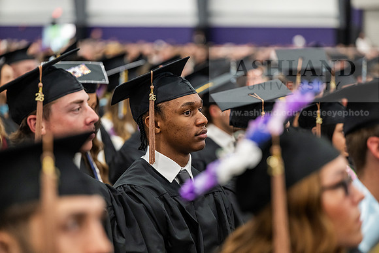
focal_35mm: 115
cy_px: 126
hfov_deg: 17.8
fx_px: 1211
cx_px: 190
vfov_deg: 11.9
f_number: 2.8
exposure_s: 1/200
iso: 2500
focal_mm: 115
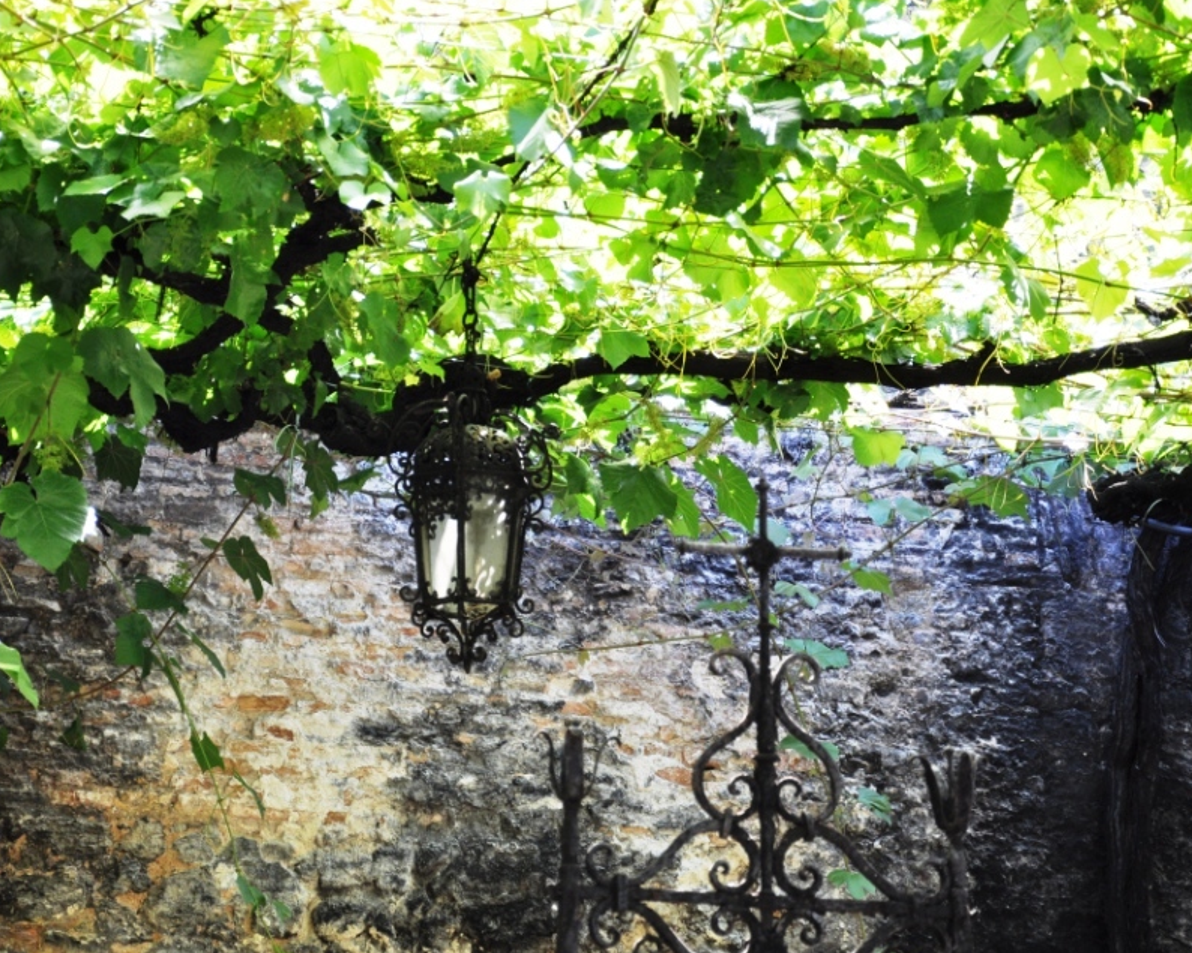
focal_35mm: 127
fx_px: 4480
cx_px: 491
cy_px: 488
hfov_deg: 15.1
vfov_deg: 12.1
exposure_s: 1/125
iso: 320
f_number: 5.6
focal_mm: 70
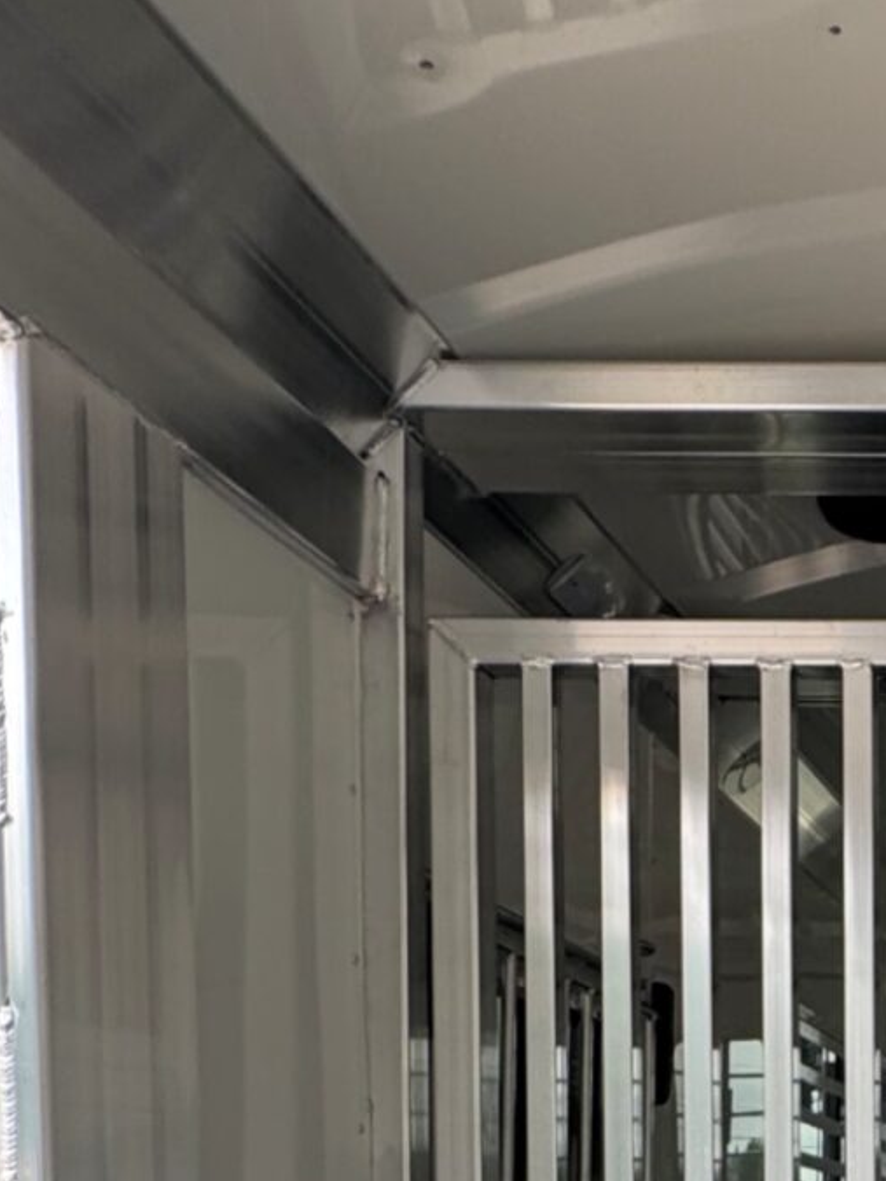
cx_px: 1277
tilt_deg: -2.2
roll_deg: +0.1
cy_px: 1364
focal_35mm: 53
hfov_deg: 23.0
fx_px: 1809
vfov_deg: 31.2
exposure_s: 1/168
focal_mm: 2.22
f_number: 2.2
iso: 40
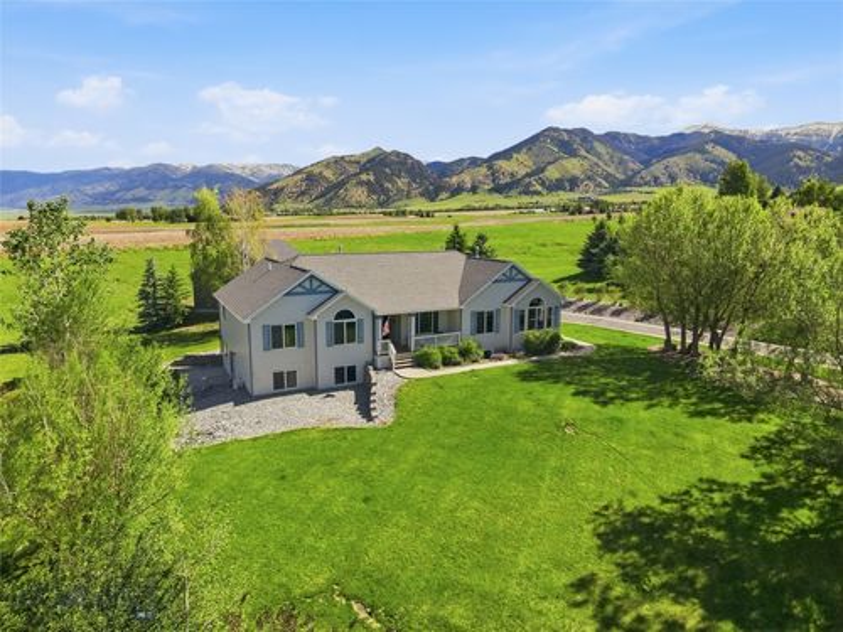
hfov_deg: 71.6
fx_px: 584
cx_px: 422
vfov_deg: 56.8
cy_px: 316
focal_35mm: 24
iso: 320
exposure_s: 1/200
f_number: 1.8
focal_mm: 8.7
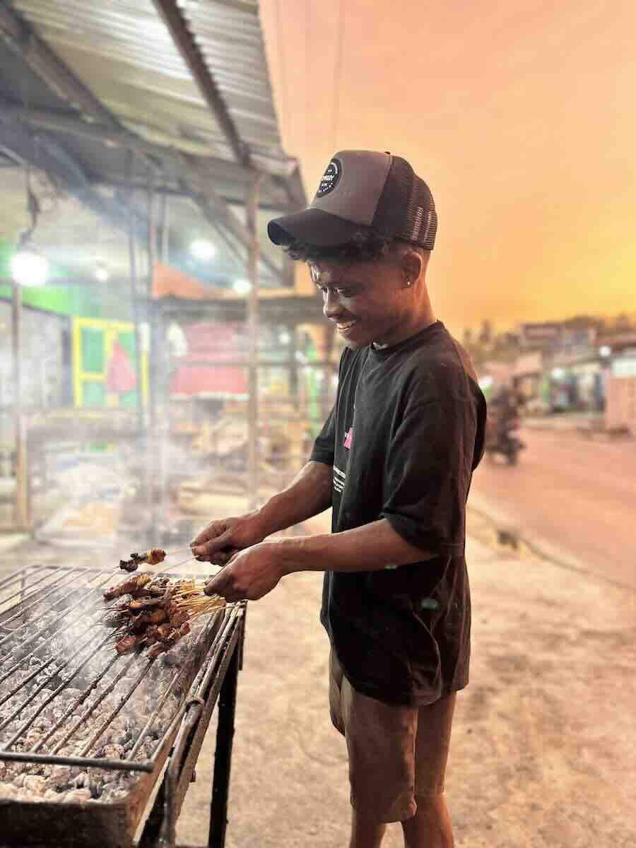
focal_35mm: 24
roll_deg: +0.9
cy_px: 424
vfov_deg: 71.6
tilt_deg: -1.8
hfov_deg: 56.8
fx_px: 588
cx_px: 318
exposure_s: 1/50
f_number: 1.78
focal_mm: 6.86
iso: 250
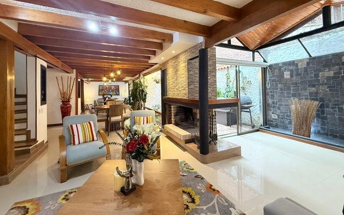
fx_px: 141
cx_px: 171
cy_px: 94
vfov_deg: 74.4
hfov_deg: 101.5
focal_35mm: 15
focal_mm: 2.22
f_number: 2.2
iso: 320
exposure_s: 1/60
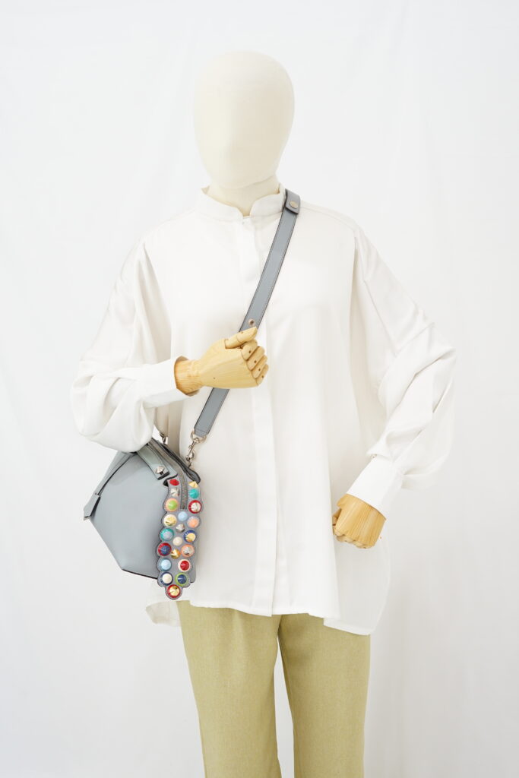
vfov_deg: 39.6
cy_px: 389
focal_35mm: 50
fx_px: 1081
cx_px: 260
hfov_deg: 27.0
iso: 640
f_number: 6.3
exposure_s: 1/10
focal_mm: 50
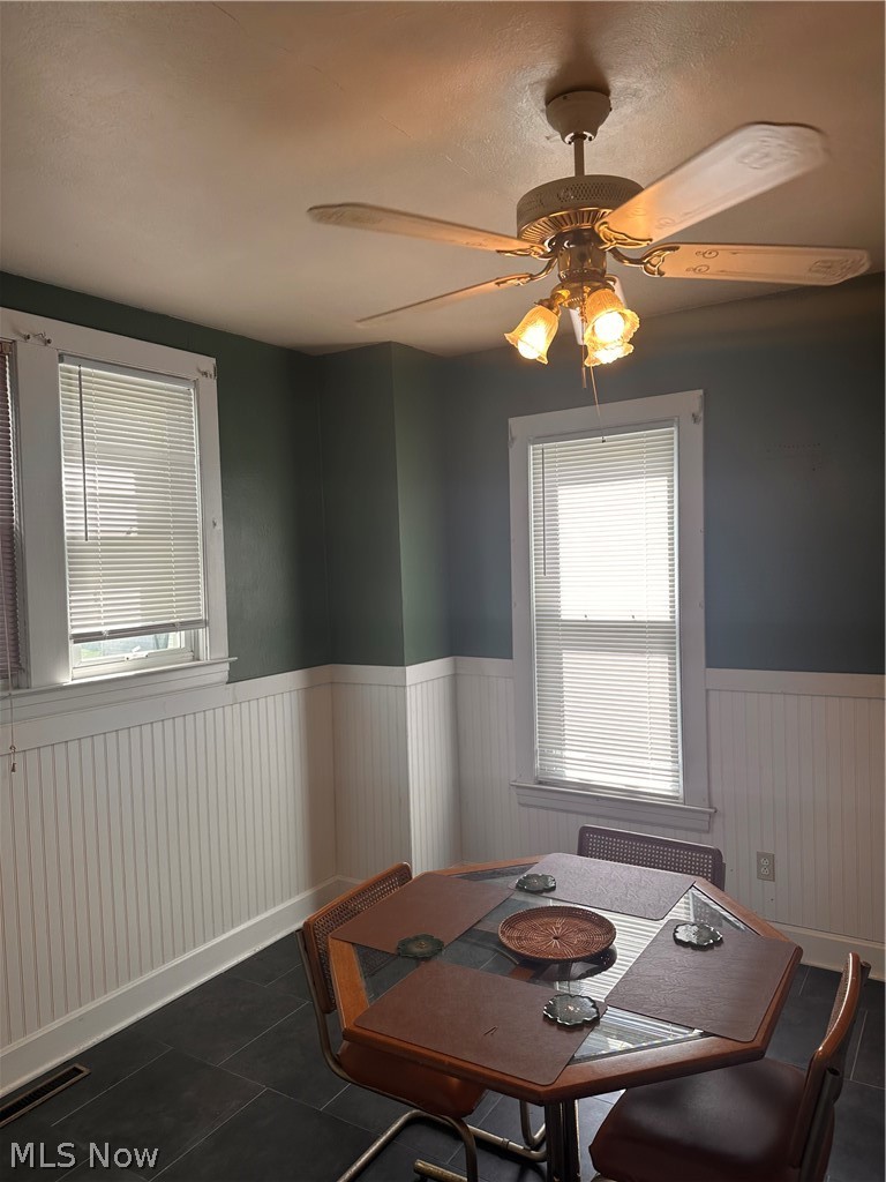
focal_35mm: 24
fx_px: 819
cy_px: 591
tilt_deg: -1.0
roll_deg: +0.7
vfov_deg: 71.6
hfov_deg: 56.8
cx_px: 443
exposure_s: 1/162
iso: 64
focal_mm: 6.86
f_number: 1.78
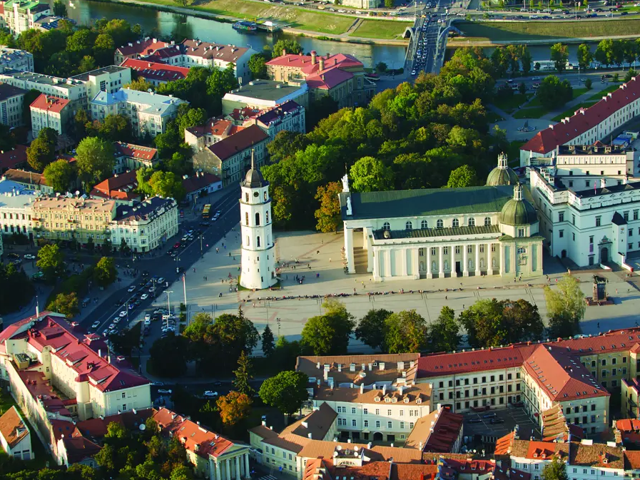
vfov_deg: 12.9
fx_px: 2126
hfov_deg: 17.1
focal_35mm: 115
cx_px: 363
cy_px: 240
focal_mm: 70
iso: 100
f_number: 5
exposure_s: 1/125
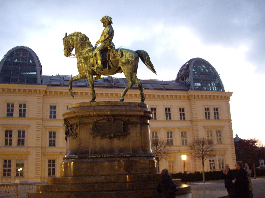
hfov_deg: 49.0
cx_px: 132
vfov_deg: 37.7
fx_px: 291
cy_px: 99
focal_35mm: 38
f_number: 2.8
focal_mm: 7.9
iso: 400
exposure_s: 1/8
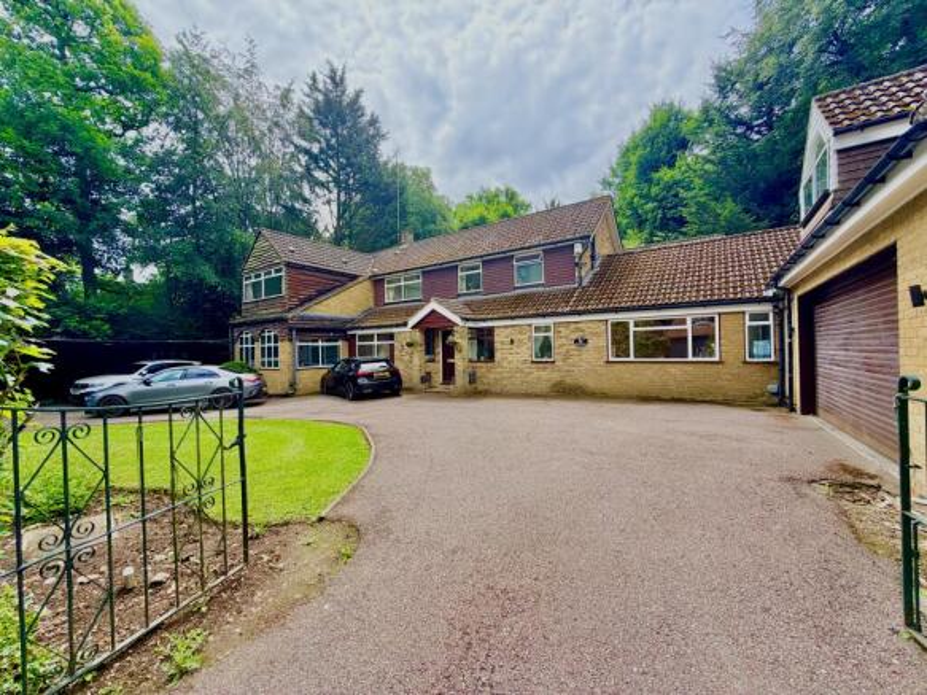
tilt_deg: -1.0
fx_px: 375
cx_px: 464
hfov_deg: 102.1
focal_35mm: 14
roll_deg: -0.5
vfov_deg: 85.7
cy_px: 348
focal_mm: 2.22
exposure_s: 1/734
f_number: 2.2
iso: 40
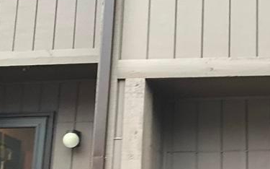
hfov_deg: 23.7
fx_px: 618
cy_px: 116
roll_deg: +1.1
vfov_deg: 15.5
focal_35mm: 84
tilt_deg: +14.3
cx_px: 261
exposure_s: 1/60
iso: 80
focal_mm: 3
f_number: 1.8
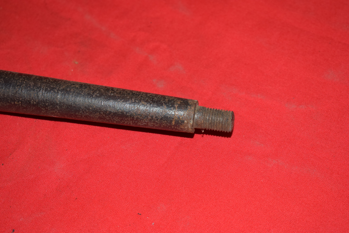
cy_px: 116
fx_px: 698
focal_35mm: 72
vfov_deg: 18.9
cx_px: 174
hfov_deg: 28.1
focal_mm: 48
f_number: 5.3
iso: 640
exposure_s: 1/100
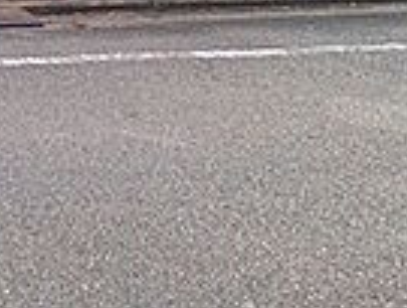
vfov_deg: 20.3
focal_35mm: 62
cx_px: -323
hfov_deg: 21.1
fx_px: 731
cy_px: -160
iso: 51
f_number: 2.2
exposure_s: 1/2294
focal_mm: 1.83
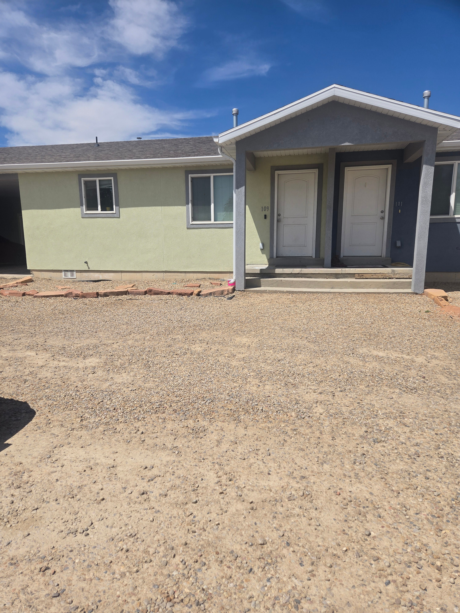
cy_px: 306
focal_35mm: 23
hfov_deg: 58.9
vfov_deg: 73.9
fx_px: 408
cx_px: 230
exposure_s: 1/3109
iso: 25
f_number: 1.8
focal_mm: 5.4
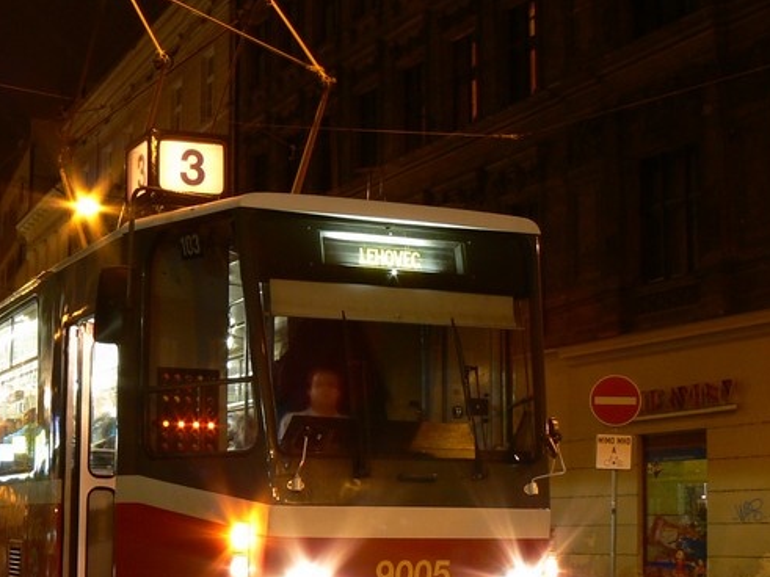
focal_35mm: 66
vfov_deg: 22.1
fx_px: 1468
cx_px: 165
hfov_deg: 28.8
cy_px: 388
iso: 80
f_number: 6.3
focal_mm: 6
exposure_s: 4
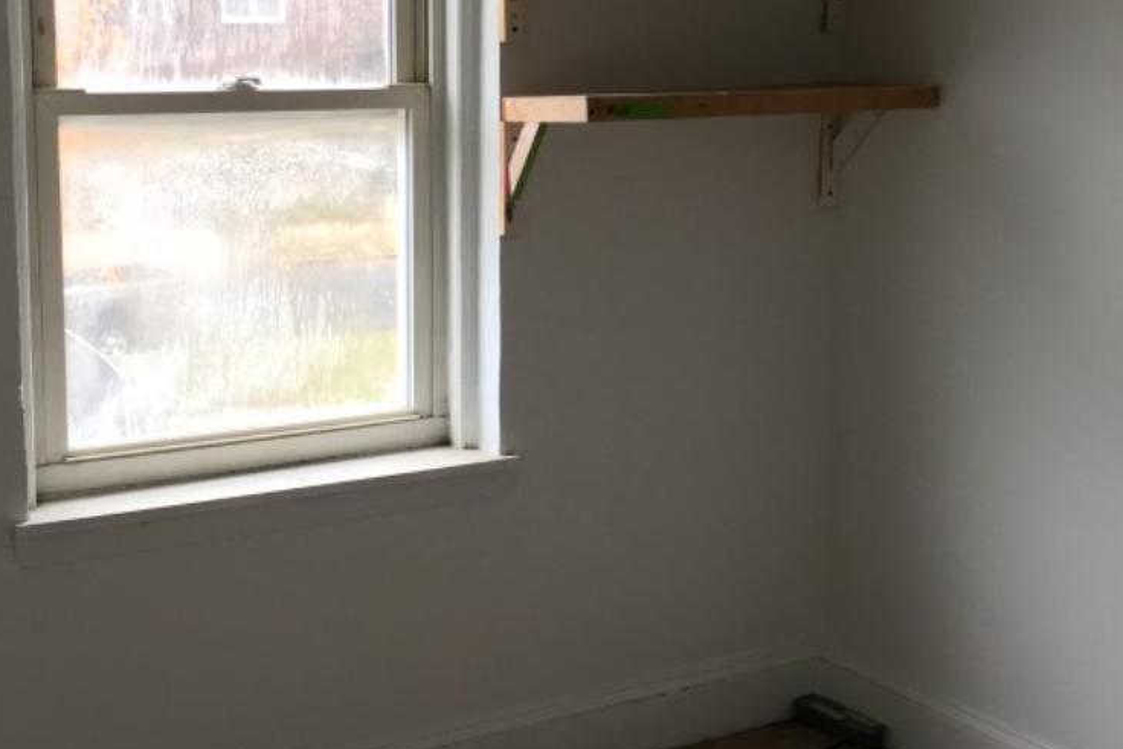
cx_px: 613
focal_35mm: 59
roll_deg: +0.2
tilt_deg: -7.9
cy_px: 261
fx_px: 1841
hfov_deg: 33.9
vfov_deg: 22.9
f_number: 2.2
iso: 200
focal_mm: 4.15
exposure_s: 1/24
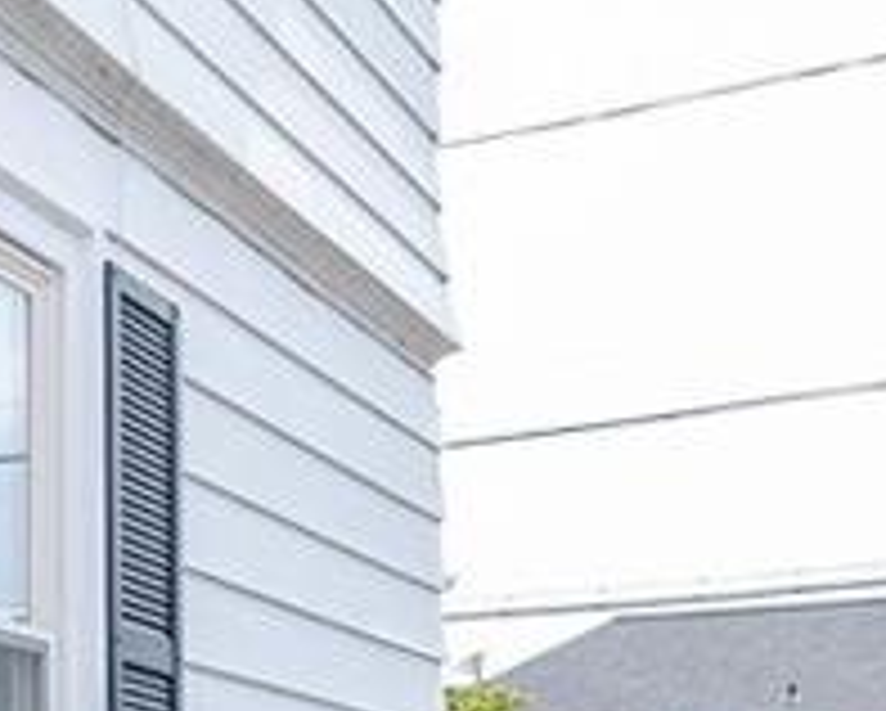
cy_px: 868
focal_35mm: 78
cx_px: -99
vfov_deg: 18.6
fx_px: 2047
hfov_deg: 22.9
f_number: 6.3
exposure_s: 1/100
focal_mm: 16
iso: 100
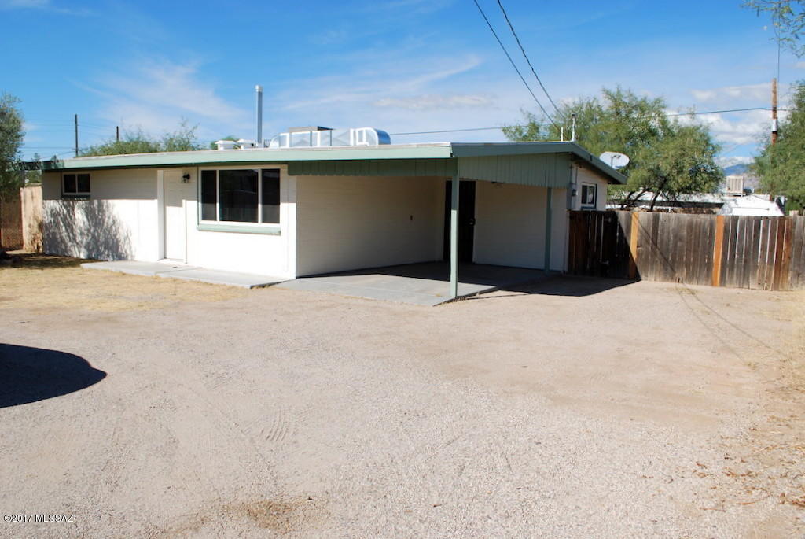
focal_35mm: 27
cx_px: 402
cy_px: 270
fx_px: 604
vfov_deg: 48.0
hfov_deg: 67.3
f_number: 9
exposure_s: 1/320
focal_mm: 18
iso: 100
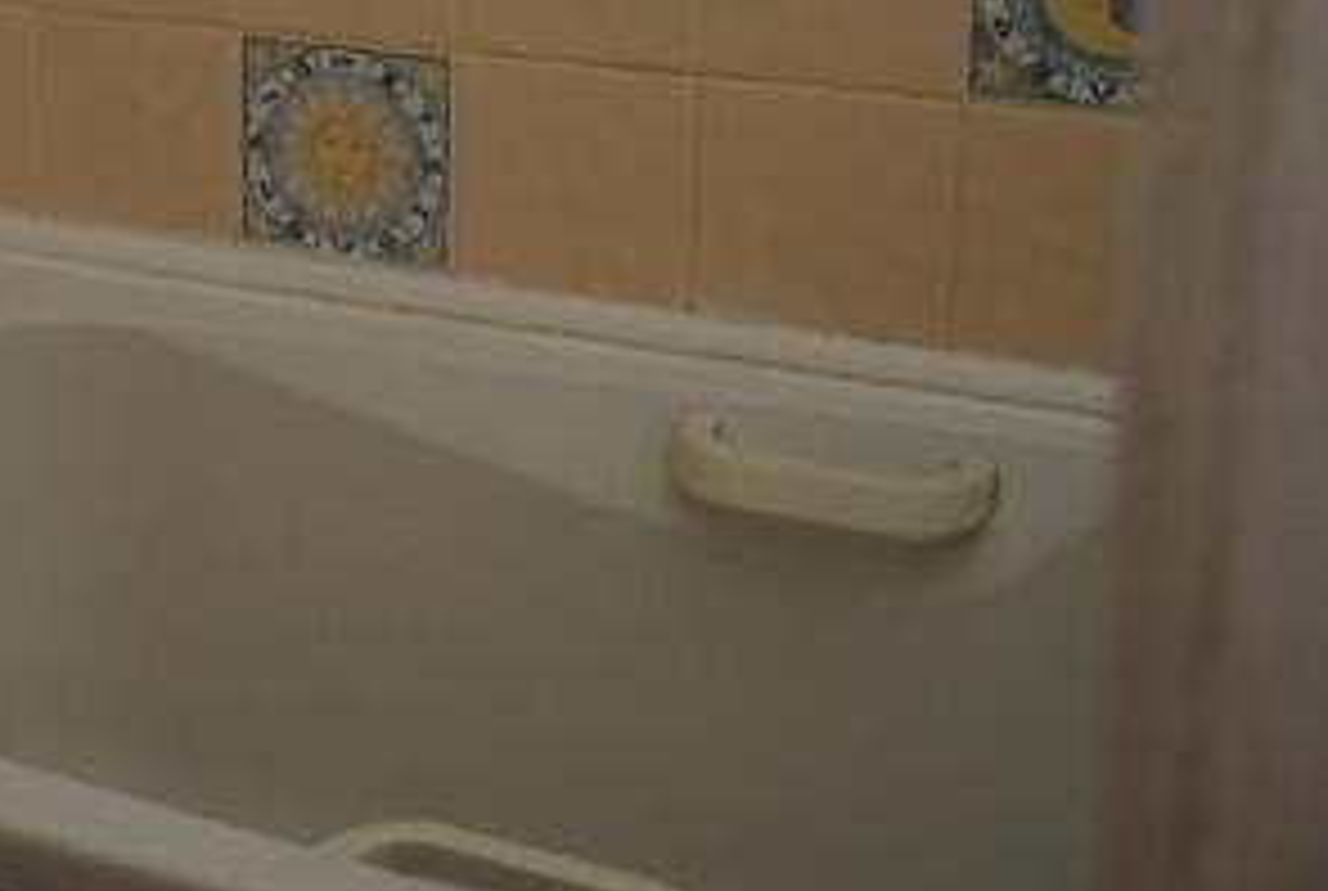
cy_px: 7
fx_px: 2698
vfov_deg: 18.3
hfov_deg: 25.6
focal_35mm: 73
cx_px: -128
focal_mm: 22
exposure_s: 1/13
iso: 400
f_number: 4
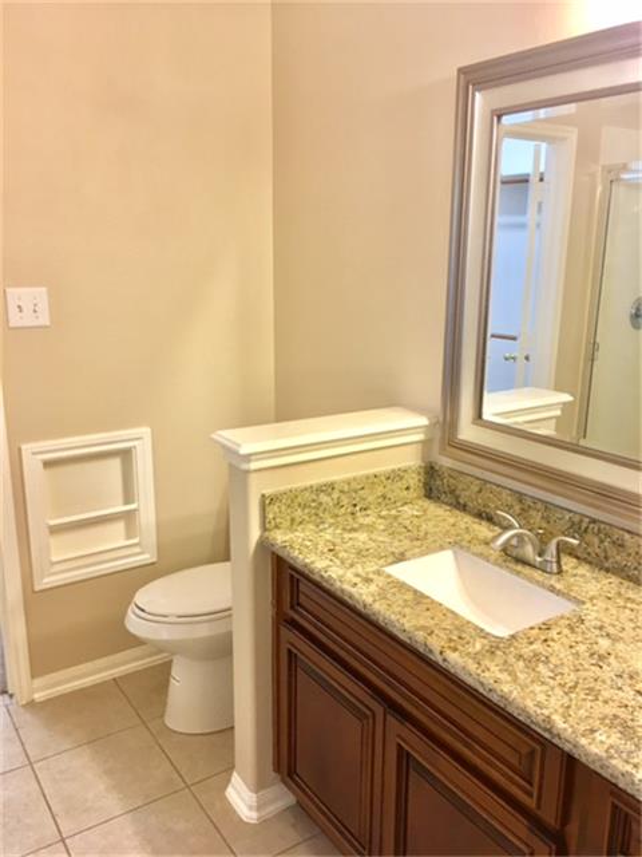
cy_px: 428
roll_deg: -0.7
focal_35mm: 29
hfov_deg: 48.2
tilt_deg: -12.4
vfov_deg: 61.7
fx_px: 717
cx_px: 321
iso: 80
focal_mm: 4.15
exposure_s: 1/30
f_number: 2.2
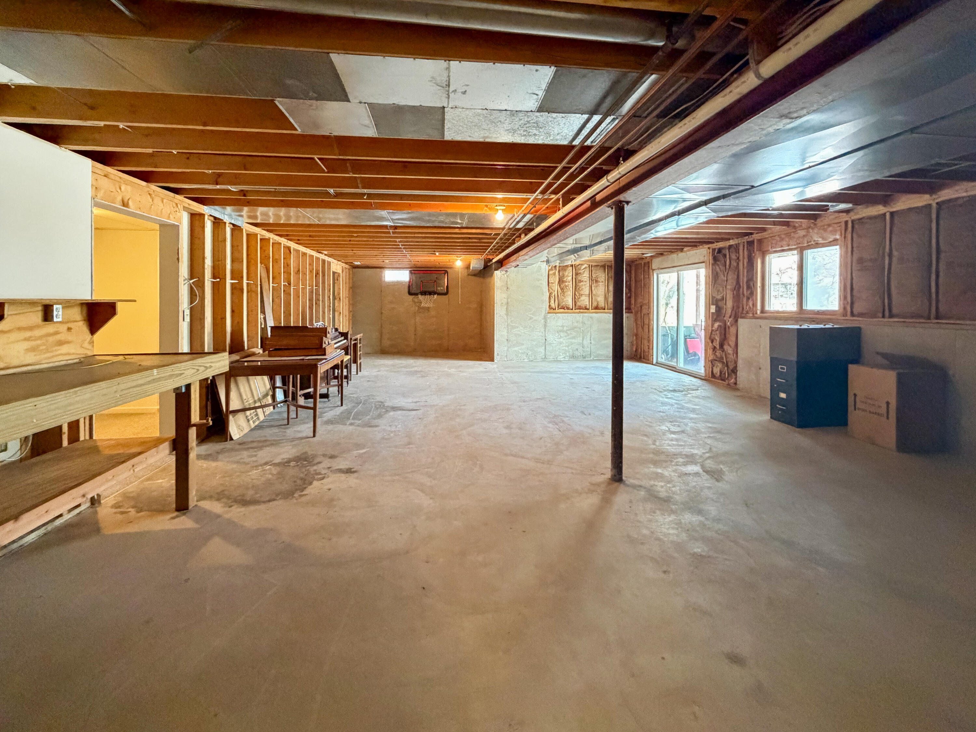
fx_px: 395
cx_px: 488
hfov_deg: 102.1
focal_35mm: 14
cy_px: 366
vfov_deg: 85.7
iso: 800
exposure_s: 1/60
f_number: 2.2
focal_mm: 2.22
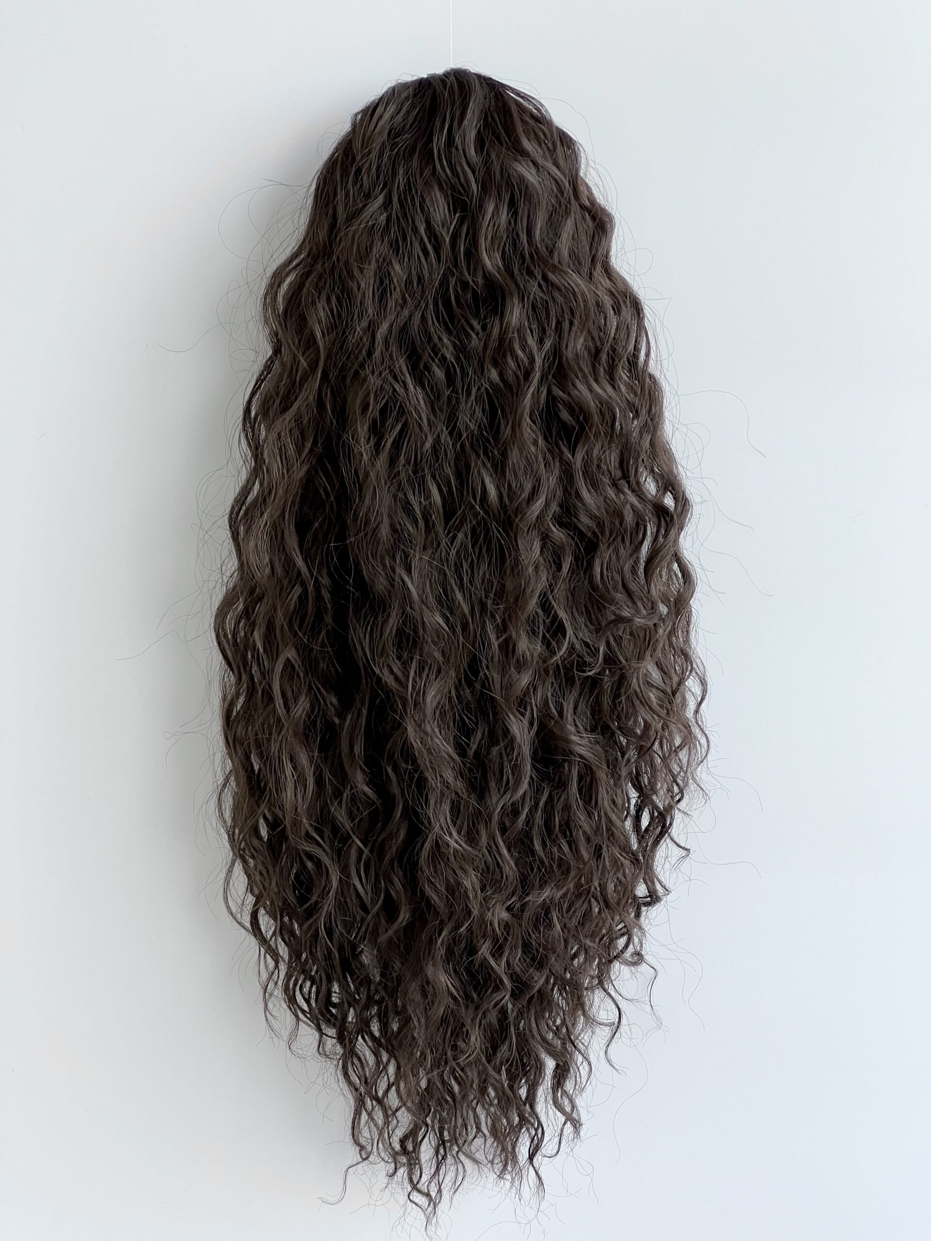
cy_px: 620
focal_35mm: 77
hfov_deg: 19.1
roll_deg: +0.0
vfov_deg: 25.3
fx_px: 2761
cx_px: 466
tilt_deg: -10.4
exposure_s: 1/99
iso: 100
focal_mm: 9
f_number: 2.8
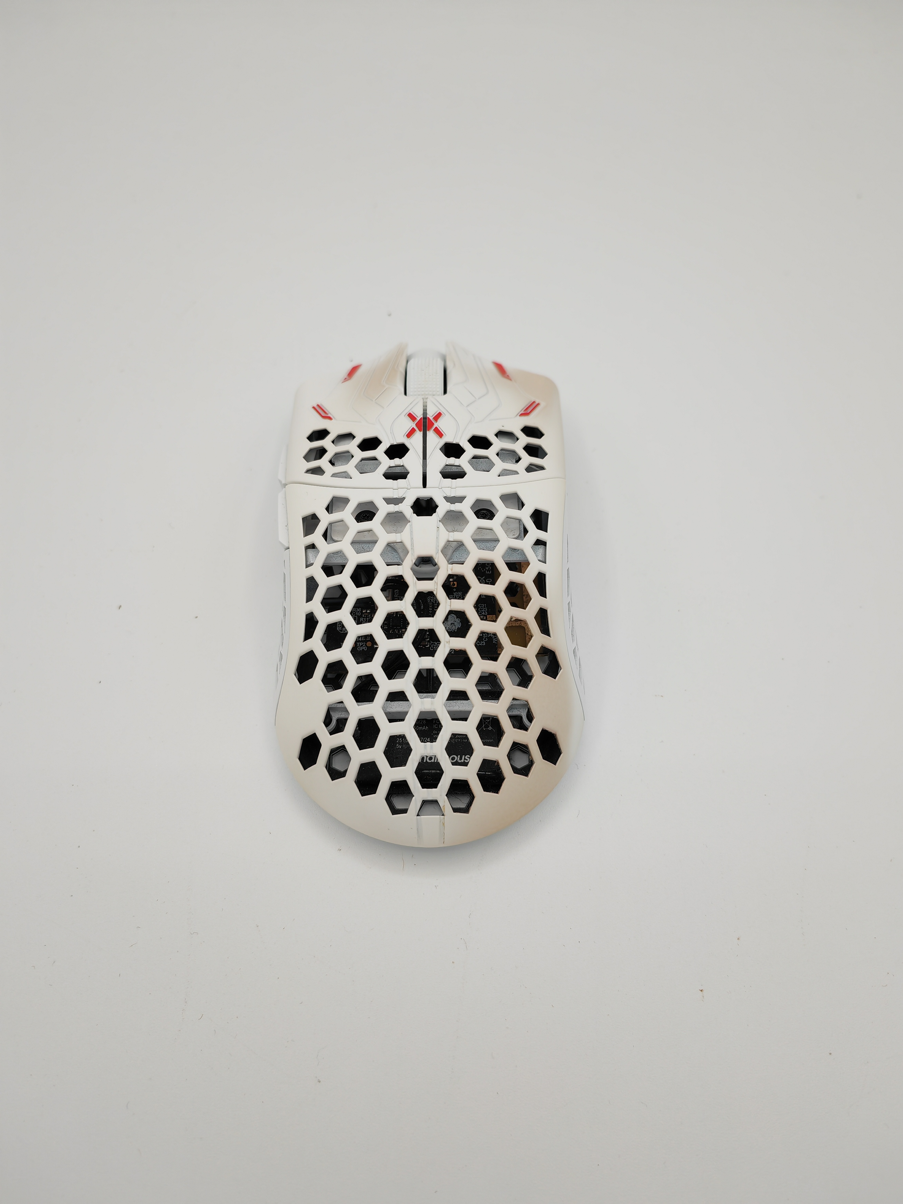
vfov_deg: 65.3
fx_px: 939
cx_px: 452
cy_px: 602
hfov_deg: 51.4
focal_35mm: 27
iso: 50
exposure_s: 1/1000
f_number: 1.8
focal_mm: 5.53
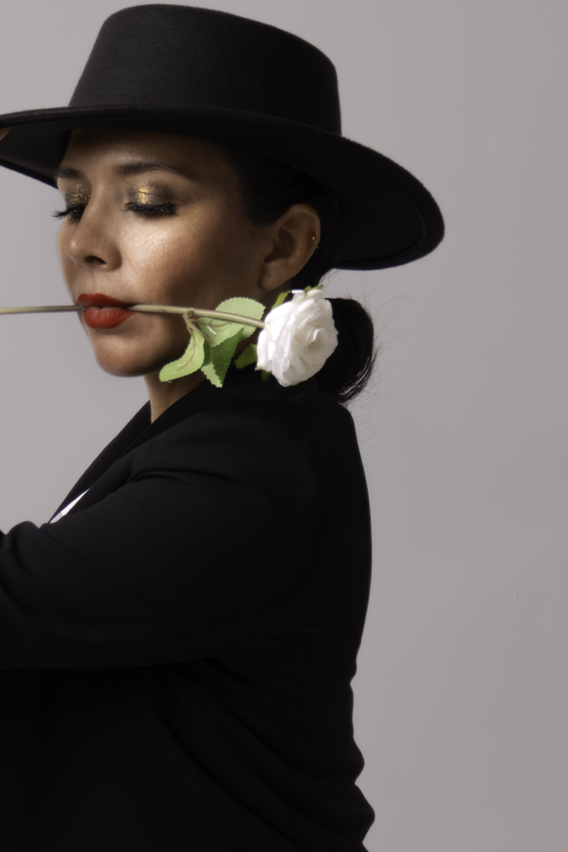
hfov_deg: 10.1
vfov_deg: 15.1
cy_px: 691
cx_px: 22
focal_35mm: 135
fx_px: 3194
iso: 400
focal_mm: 62
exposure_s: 1/100
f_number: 7.1
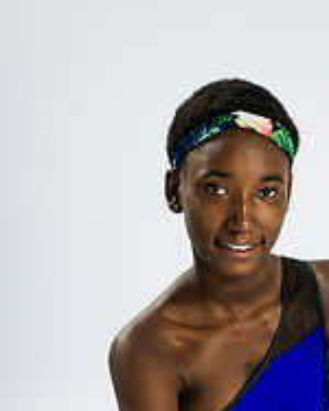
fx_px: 1920
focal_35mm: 158
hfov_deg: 9.8
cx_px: 224
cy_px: 453
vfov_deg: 12.0
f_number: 5.6
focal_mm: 70
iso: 125
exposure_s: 1/100
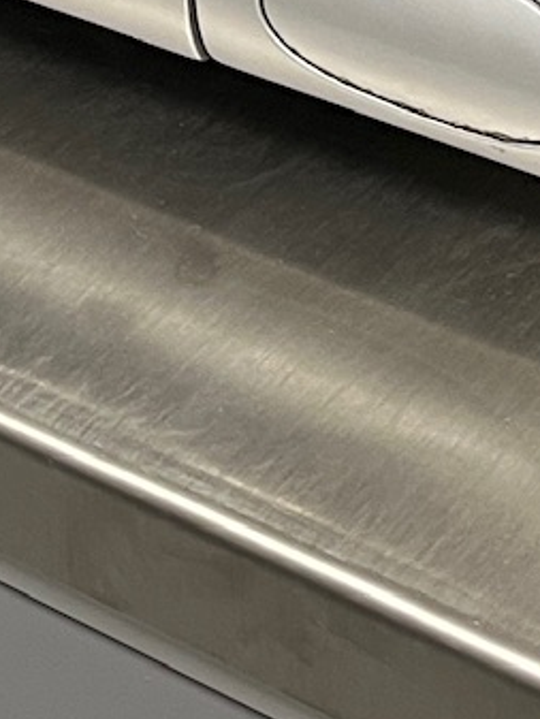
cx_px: 94
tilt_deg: -21.4
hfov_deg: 9.4
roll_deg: +2.0
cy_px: -678
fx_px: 3284
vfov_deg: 11.4
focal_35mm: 158
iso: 80
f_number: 1.6
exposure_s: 1/50
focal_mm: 5.1
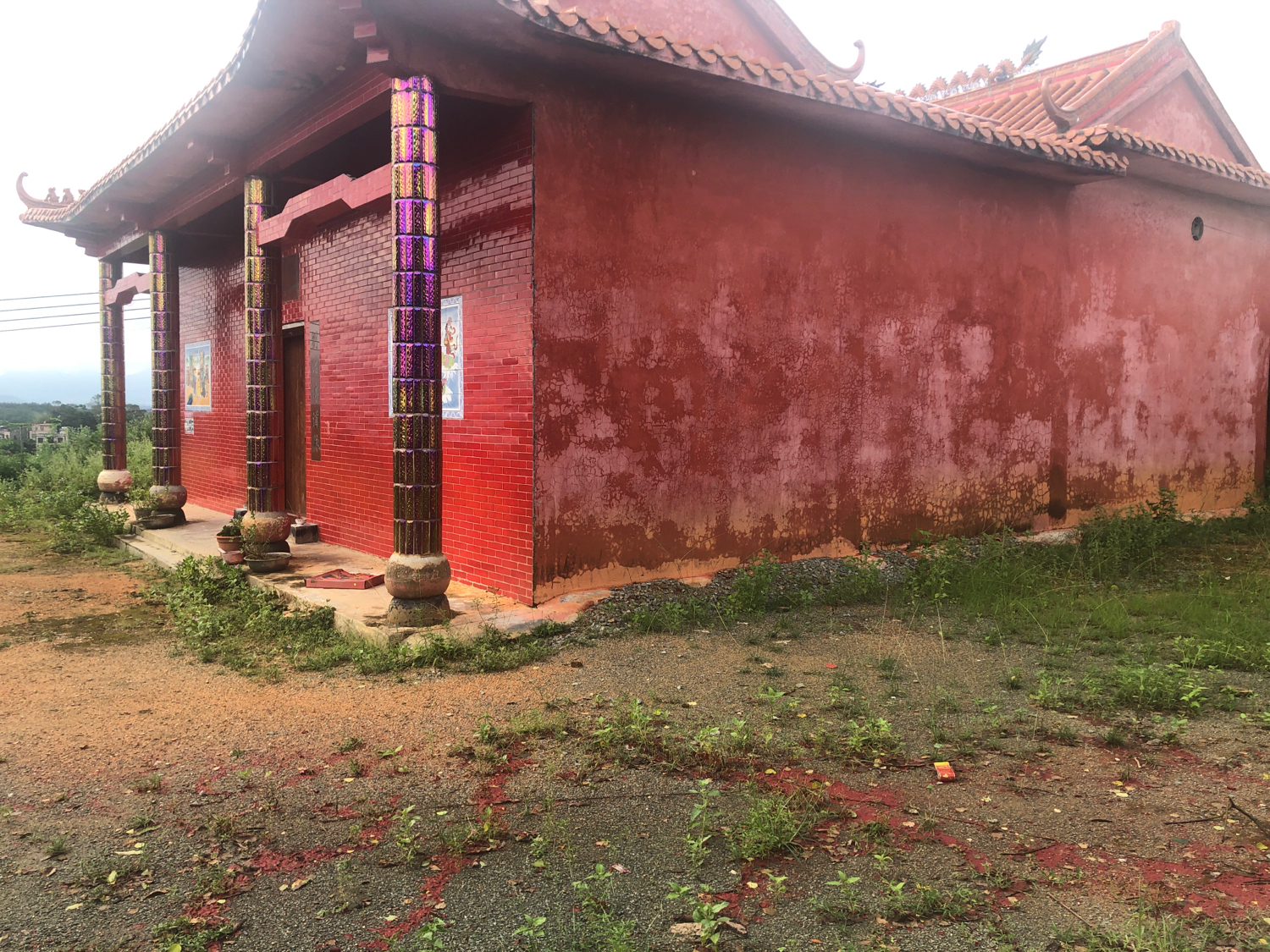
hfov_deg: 63.4
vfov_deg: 49.7
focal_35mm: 28
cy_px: 476
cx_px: 635
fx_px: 1027
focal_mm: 3.99
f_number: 1.8
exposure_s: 1/184
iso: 20
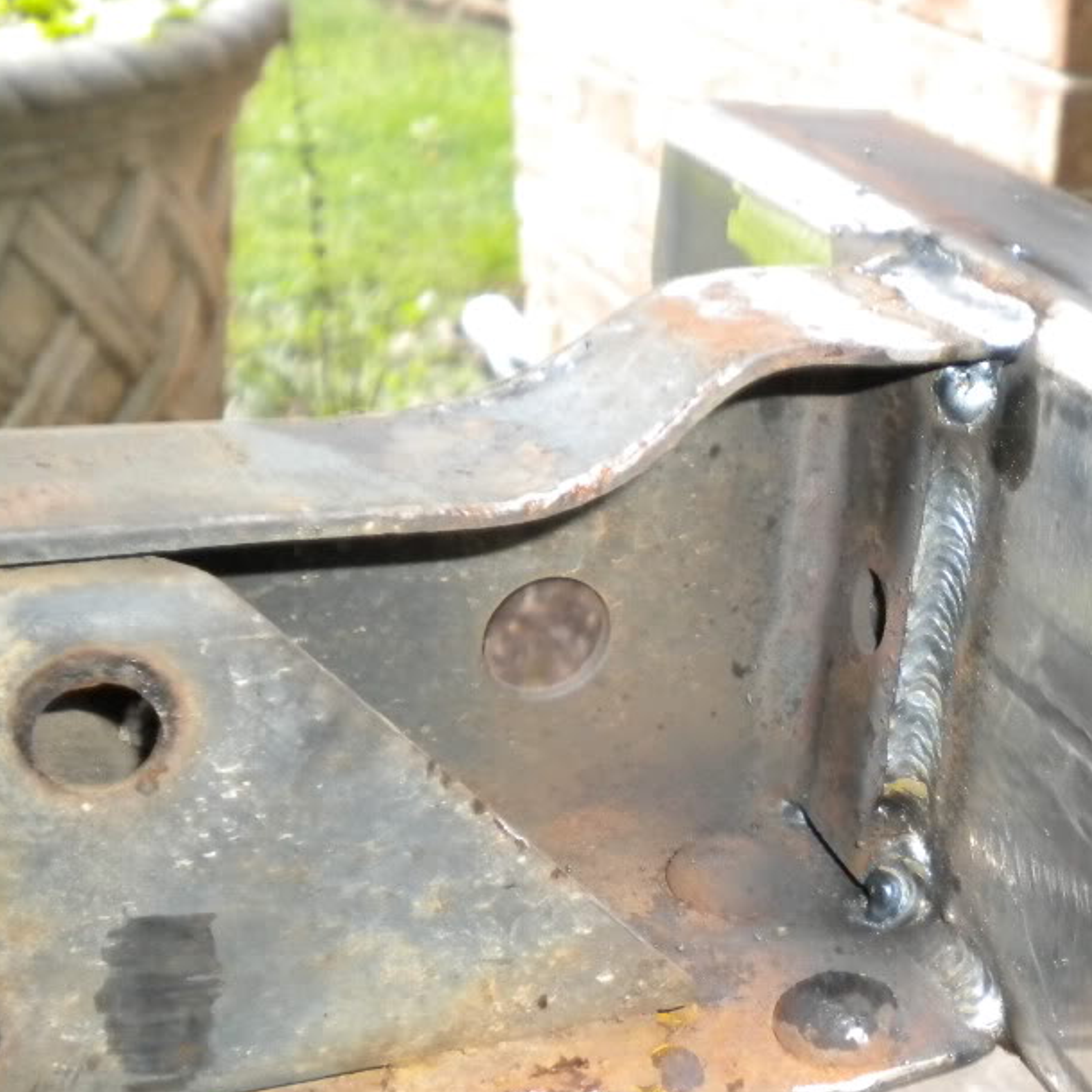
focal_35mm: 52
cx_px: 839
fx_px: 1856
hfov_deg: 32.1
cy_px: 654
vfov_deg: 32.7
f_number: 3.1
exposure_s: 1/30
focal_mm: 6.3
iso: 400
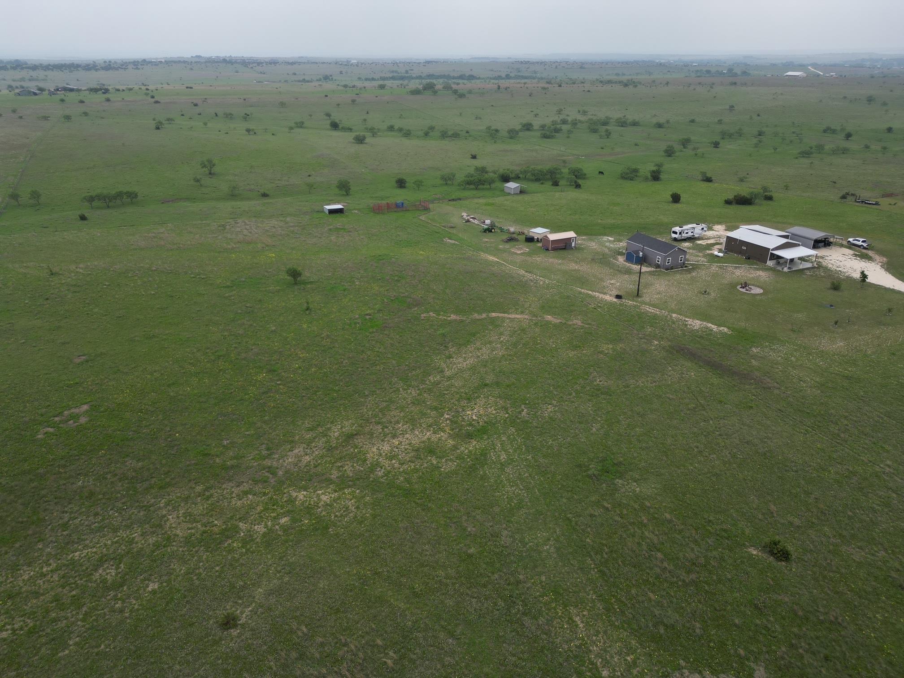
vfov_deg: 56.8
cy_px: 339
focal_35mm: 24
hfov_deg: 71.6
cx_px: 452
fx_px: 627
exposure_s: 1/1600
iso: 110
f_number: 1.7
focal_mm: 6.72
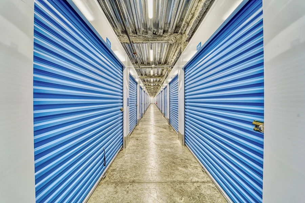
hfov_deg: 104.3
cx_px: 152
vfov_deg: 81.2
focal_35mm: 14
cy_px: 102
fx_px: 119
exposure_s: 1/6
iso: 400
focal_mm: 14
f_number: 8
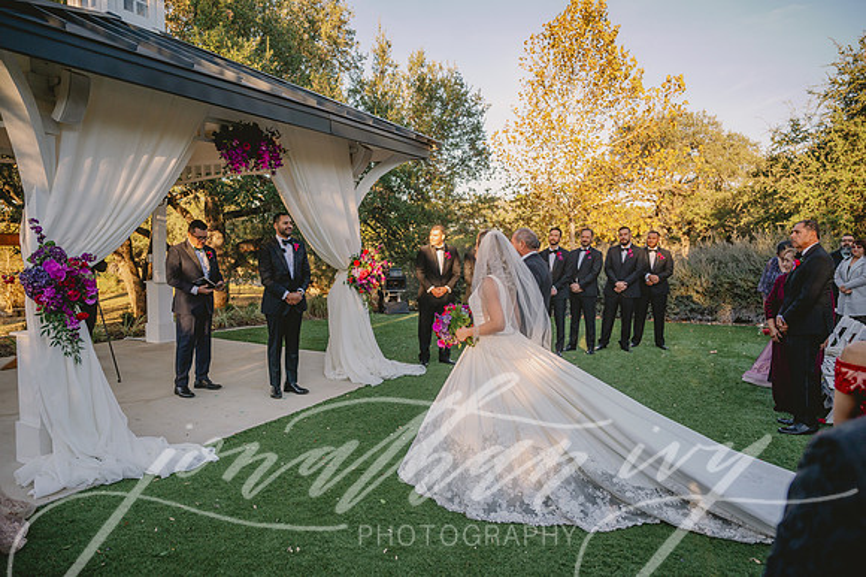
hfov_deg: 73.8
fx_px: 577
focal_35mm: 24
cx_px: 433
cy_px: 288
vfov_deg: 53.1
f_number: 2.8
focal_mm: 24
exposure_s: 1/2000
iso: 320
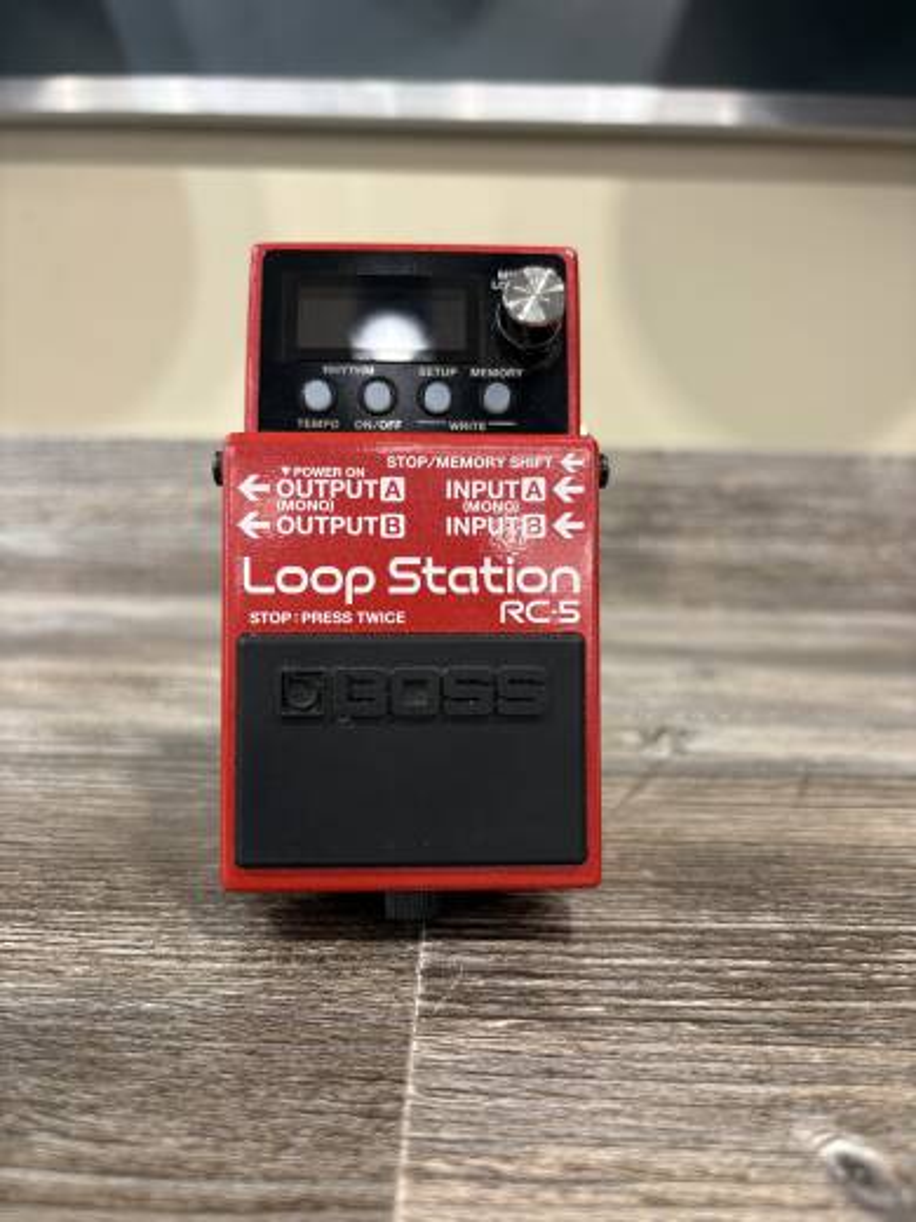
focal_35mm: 26
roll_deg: -1.1
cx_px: 458
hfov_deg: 53.1
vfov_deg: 67.3
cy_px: 611
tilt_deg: -7.1
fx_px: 917
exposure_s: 1/60
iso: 80
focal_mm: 5.96
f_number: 1.6
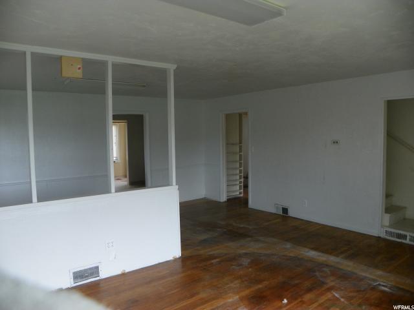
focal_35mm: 26
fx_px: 311
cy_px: 155
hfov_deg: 67.3
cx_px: 207
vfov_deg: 53.1
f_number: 2.8
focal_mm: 4.6
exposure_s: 1/80
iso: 64
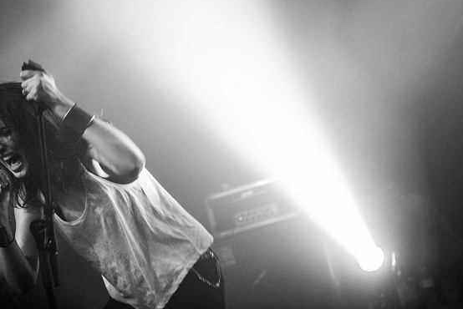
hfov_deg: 22.3
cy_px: 109
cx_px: 167
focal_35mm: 91
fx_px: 1171
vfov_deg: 15.0
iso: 800
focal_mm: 70
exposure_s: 1/100
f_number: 2.8
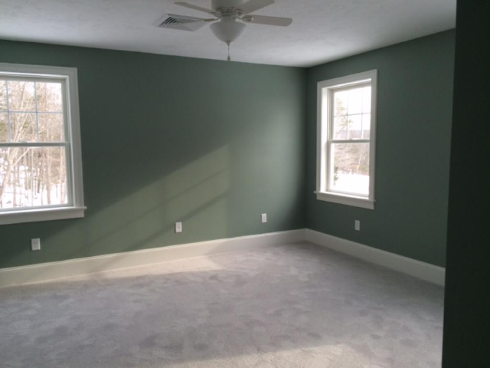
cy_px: 184
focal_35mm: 29
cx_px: 245
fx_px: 411
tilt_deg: -4.7
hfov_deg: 61.7
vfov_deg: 48.2
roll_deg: +0.9
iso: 40
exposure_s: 1/120
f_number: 2.2
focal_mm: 4.15
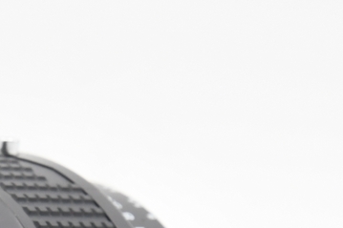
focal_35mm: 502
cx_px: -139
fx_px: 4781
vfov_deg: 2.7
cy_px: 361
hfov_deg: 4.1
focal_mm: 80
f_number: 8
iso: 800
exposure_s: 1/100
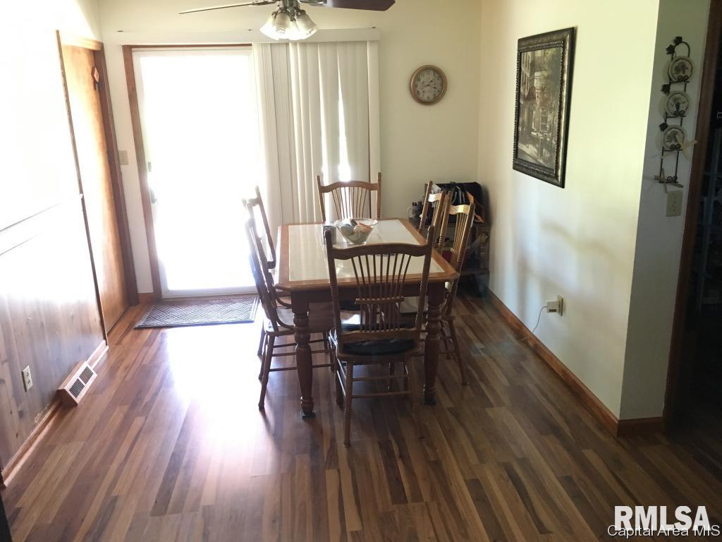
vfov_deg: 48.2
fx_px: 605
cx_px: 361
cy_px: 271
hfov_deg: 61.7
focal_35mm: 29
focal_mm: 4.15
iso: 160
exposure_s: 1/30
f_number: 2.2
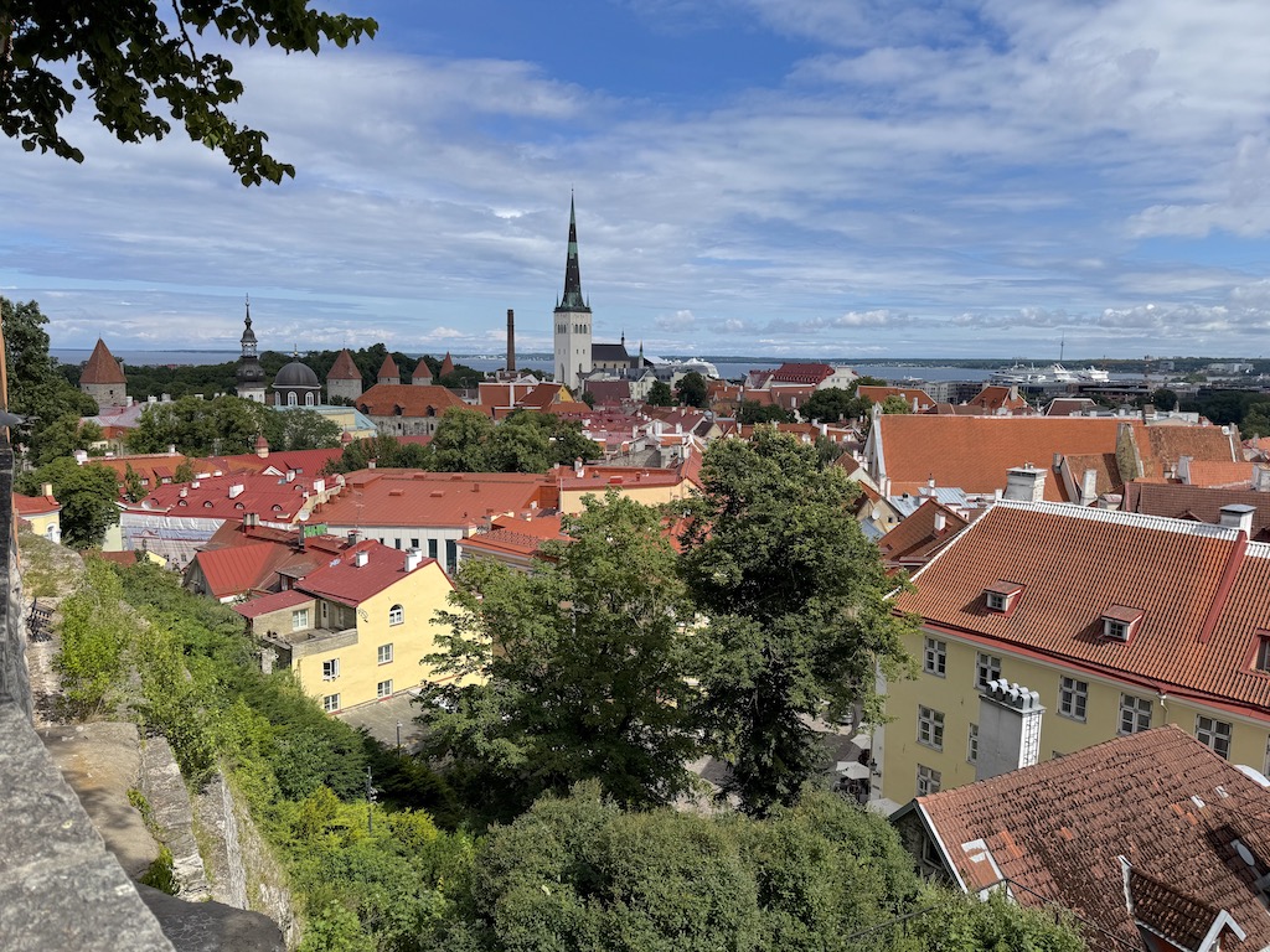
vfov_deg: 56.8
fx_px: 881
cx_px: 635
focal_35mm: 24
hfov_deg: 71.6
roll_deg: -0.3
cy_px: 476
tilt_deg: -8.1
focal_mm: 6.76
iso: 80
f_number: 1.78
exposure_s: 1/5814
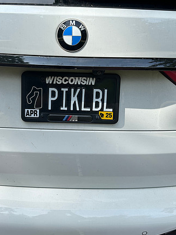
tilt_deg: -20.3
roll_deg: -2.0
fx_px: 217
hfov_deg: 43.9
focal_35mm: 32
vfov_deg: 56.6
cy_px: 99
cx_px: 71
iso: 80
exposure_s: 1/1357
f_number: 1.78
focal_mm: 6.86
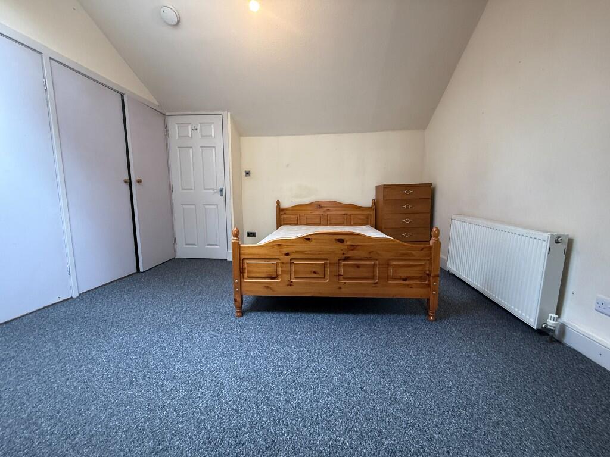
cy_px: 228
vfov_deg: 85.7
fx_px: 247
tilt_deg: -7.7
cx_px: 305
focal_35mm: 14
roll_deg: -0.2
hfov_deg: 102.1
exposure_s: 1/86
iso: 320
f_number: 2.2
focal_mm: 2.22
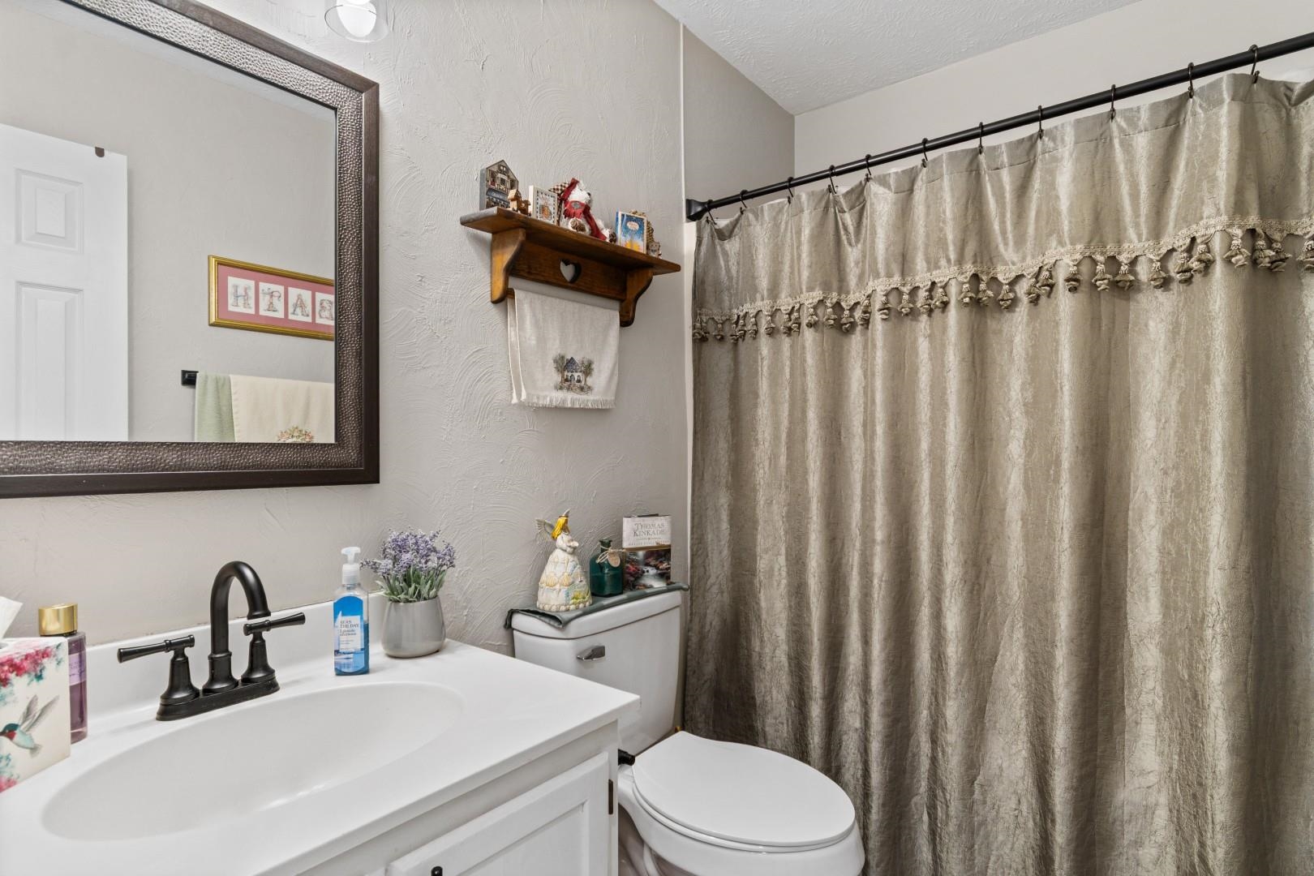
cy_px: 438
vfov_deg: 70.4
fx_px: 620
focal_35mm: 17
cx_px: 657
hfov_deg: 93.3
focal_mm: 11.5
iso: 100
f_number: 4.8
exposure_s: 1/2
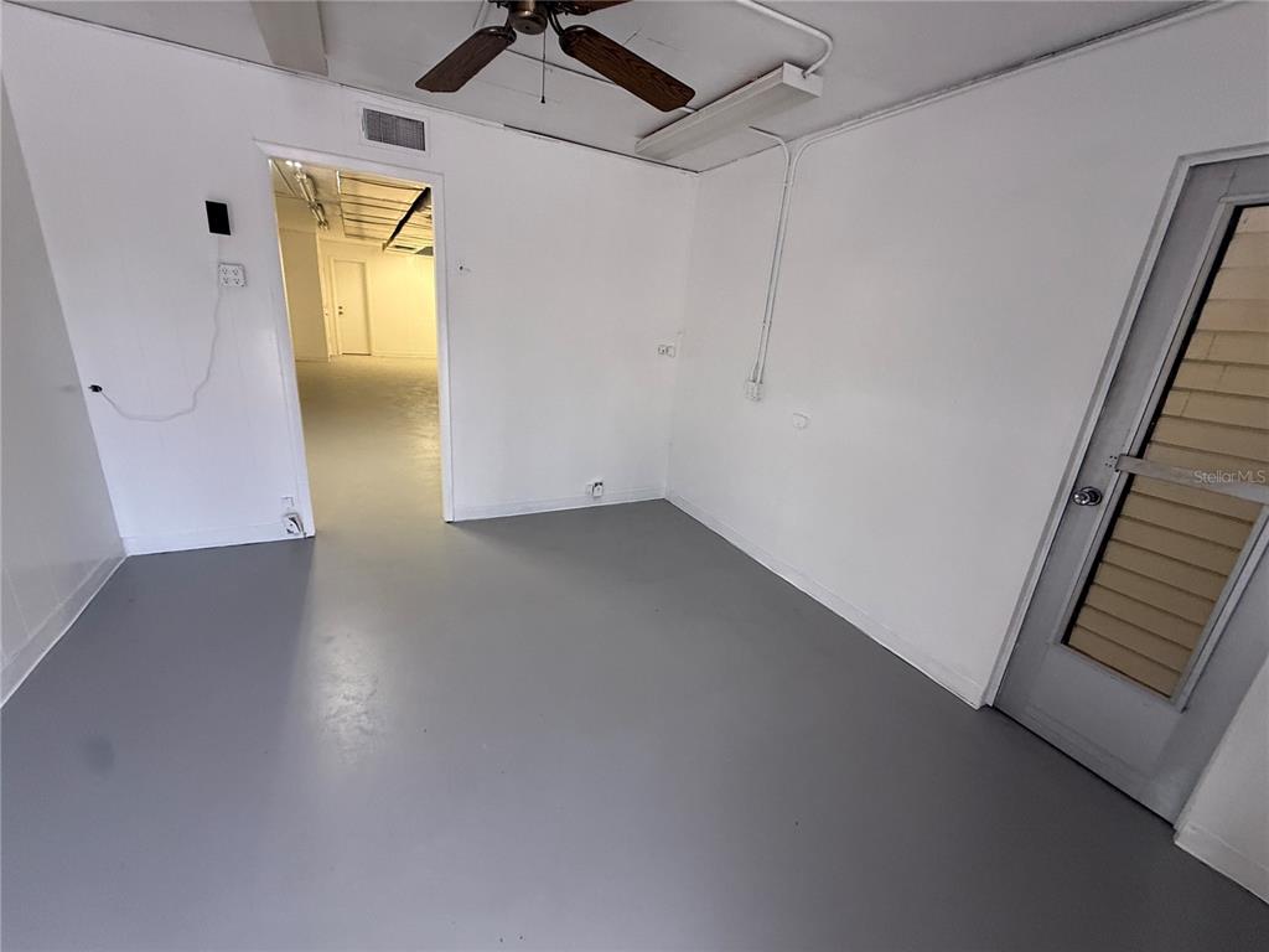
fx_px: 513
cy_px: 476
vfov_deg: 85.7
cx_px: 634
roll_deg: -4.3
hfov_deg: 102.1
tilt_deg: -17.4
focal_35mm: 14
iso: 250
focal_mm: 2.22
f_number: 2.2
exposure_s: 1/120
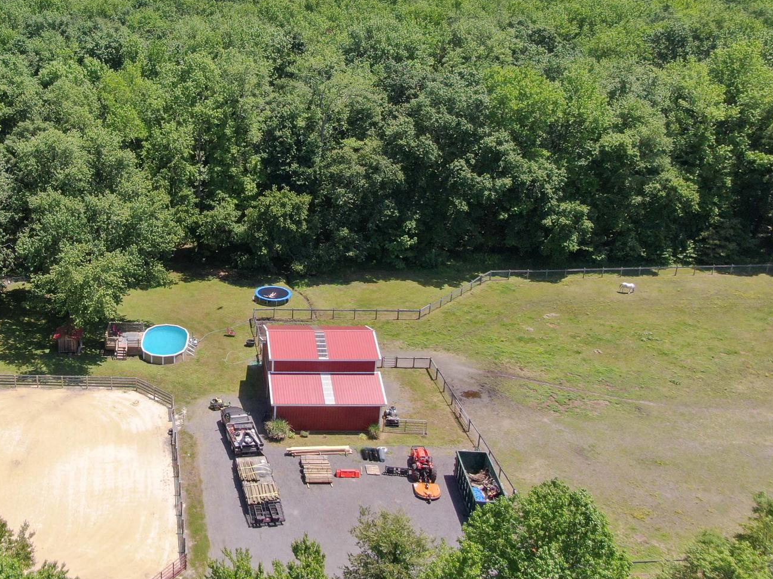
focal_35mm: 38
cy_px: 217
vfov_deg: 37.5
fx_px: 848
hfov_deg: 46.7
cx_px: 166
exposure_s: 1/1000
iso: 100
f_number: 2.8
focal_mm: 4.39
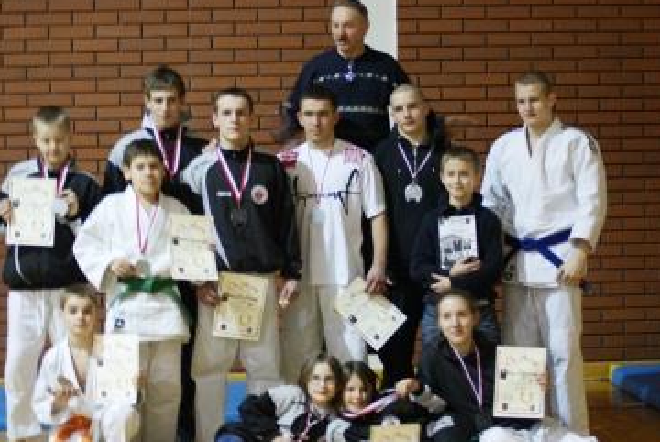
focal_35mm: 103
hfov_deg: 19.9
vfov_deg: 13.4
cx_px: 334
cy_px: 249
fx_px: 1884
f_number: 4
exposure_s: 1/5
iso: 400
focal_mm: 55
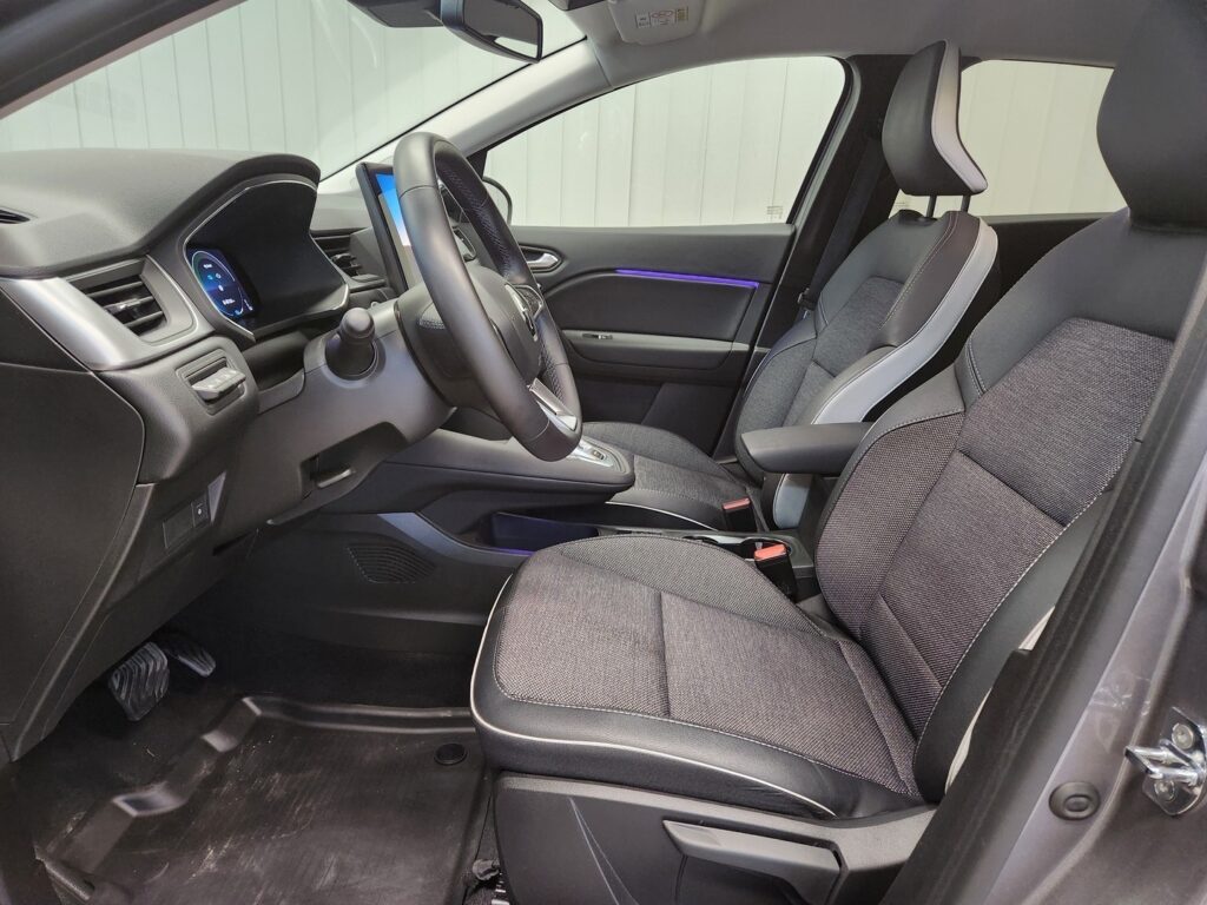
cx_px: 604
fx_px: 802
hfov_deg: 73.9
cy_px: 452
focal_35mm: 23
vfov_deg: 58.9
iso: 500
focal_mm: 5.4
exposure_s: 1/100
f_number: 1.8
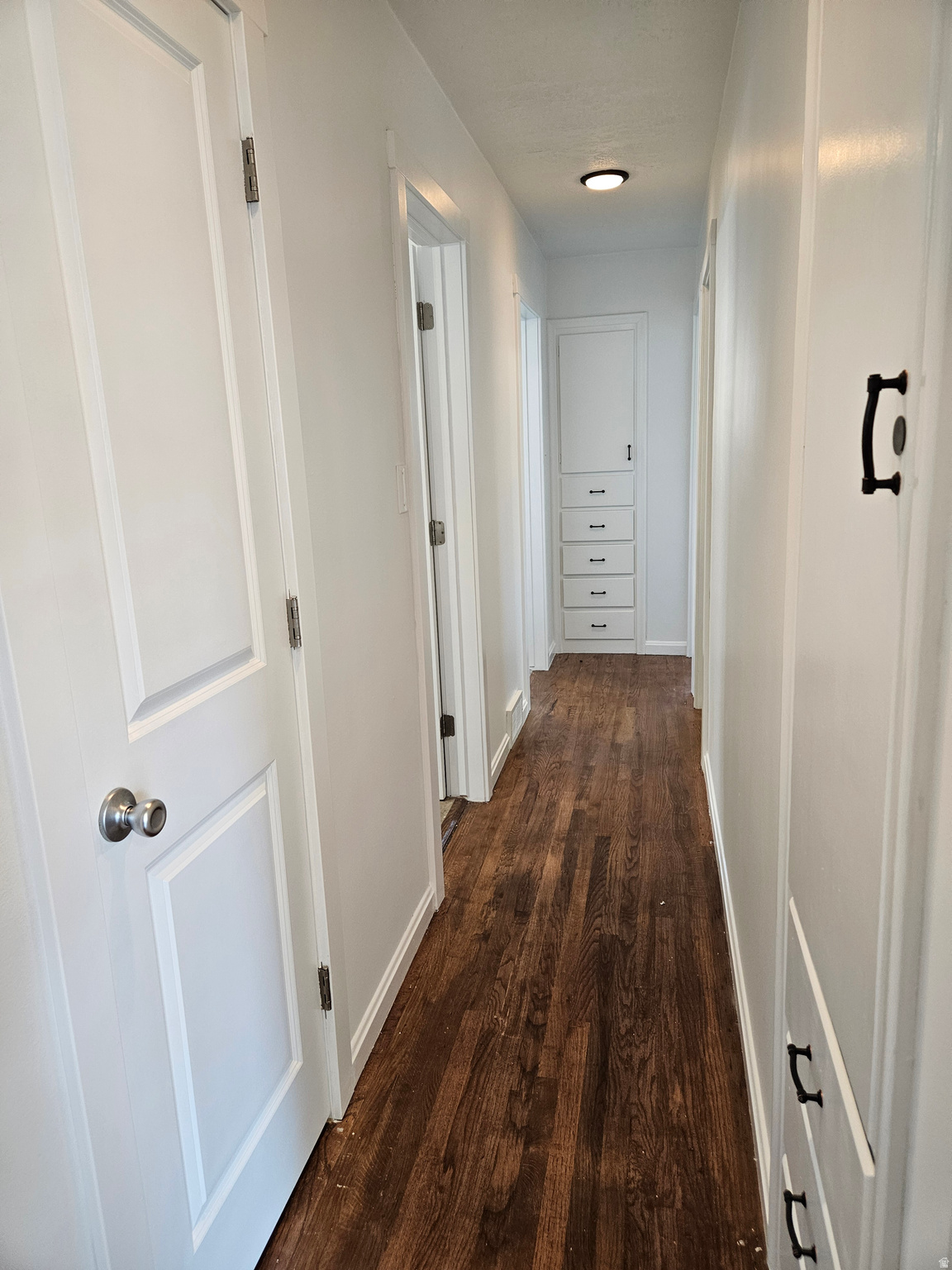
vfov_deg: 73.9
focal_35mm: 23
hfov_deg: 58.9
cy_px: 635
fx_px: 843
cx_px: 476
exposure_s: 1/120
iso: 320
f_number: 1.8
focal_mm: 5.4
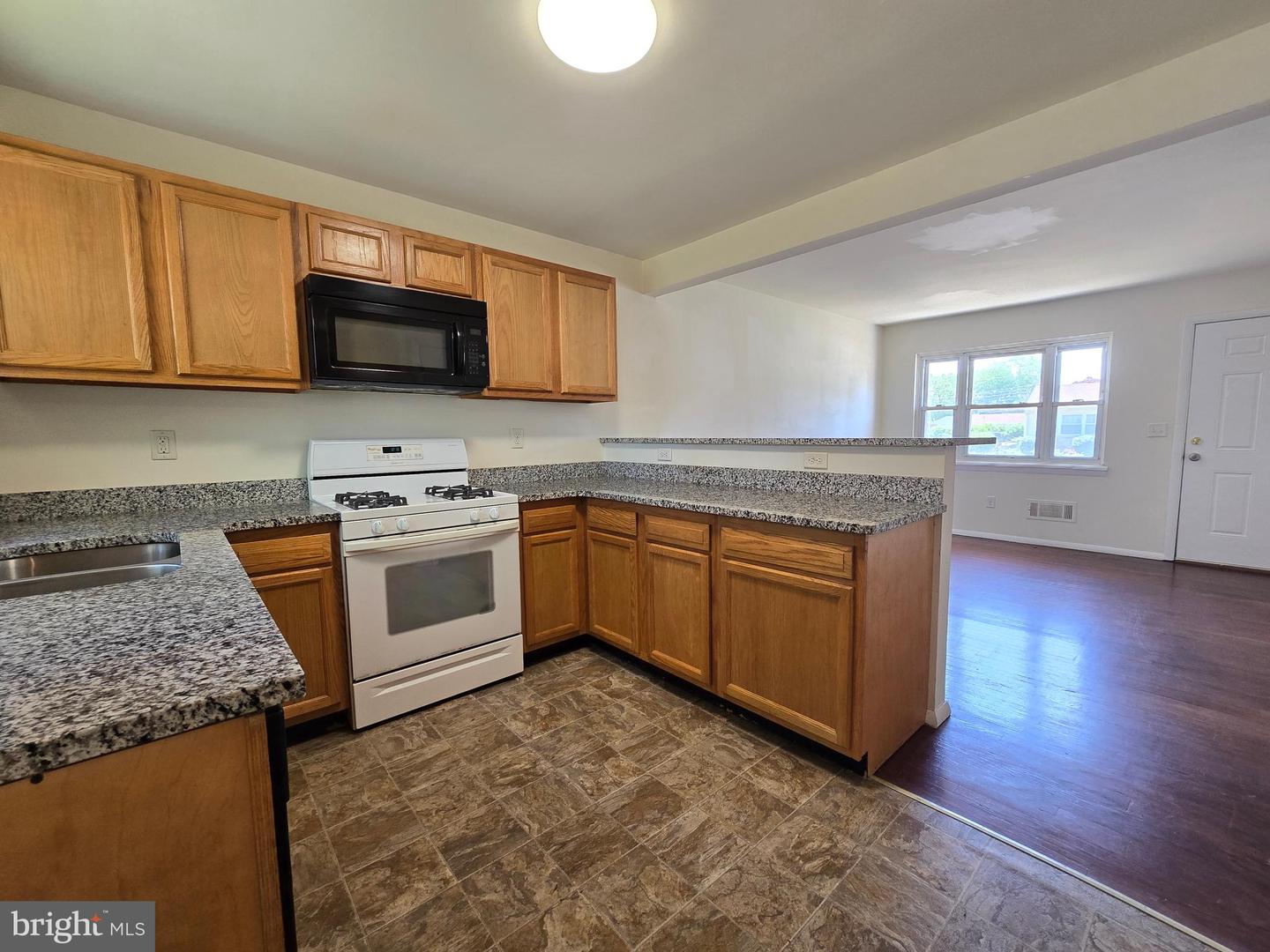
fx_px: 477
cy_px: 476
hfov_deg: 106.2
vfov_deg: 89.9
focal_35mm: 13
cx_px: 635
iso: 125
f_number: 2.2
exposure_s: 1/60
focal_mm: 2.2
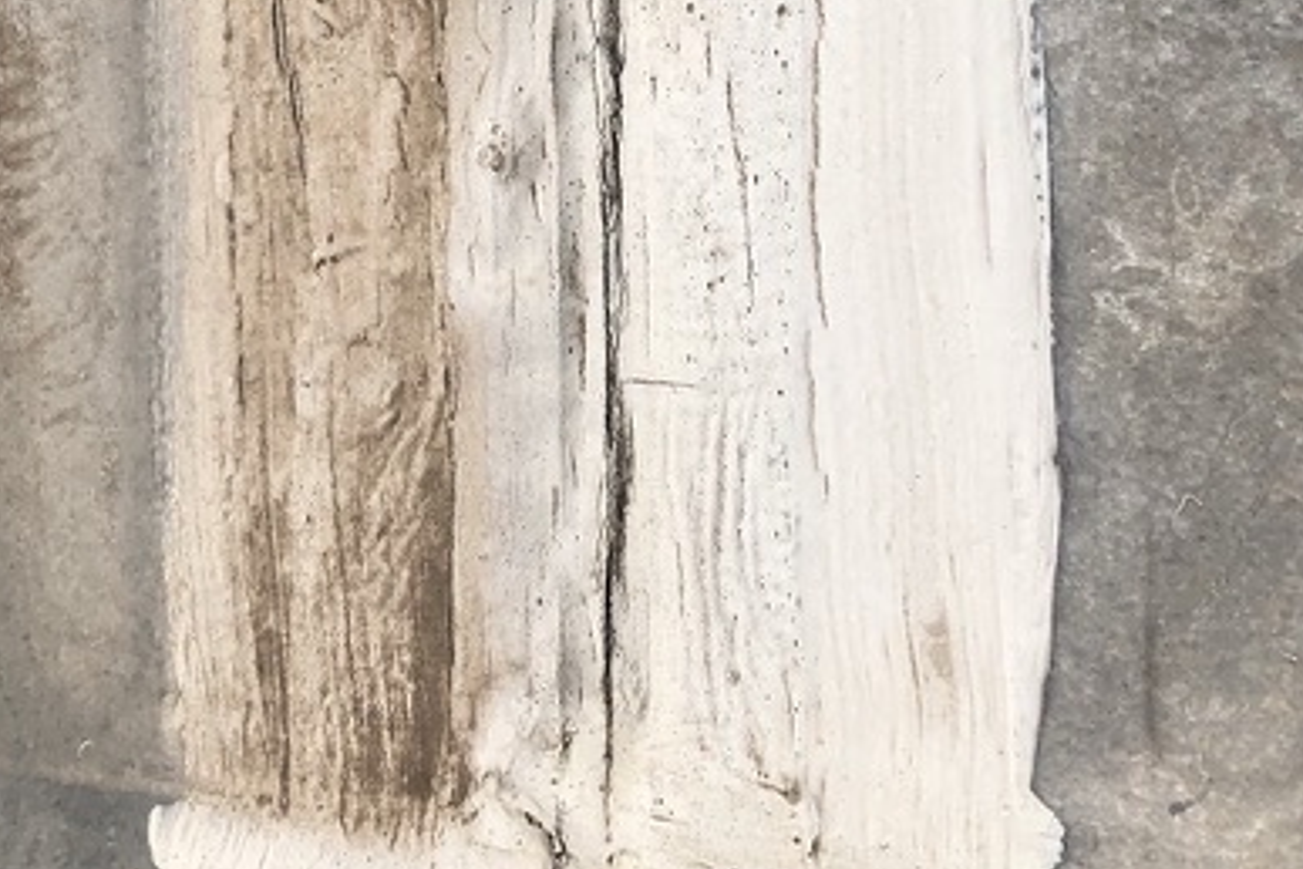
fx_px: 2787
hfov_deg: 26.3
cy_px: -101
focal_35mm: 77
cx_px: 549
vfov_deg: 17.1
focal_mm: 4
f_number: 1.8
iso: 25
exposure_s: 1/8000
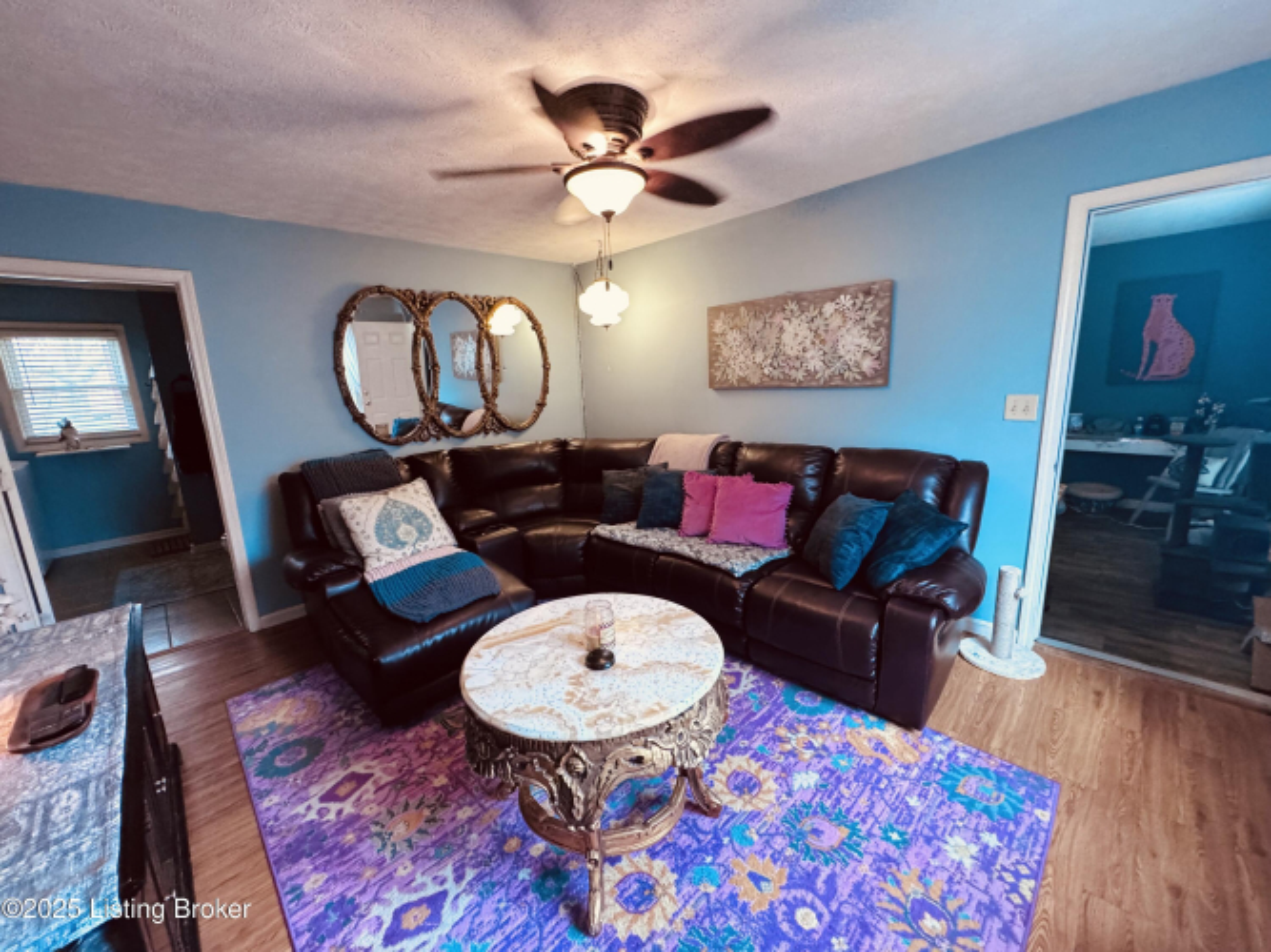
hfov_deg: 102.1
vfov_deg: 85.7
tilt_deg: -11.5
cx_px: 636
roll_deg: +2.5
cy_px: 476
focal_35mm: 14
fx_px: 514
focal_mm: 2.22
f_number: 2.2
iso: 640
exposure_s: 1/60
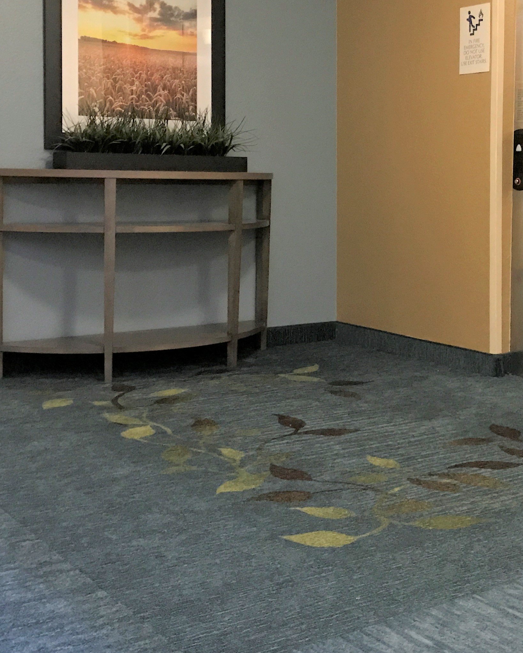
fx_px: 1045
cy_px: 237
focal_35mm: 54
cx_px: 368
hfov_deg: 27.8
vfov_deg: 34.5
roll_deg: -0.8
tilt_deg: -2.7
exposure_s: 1/5
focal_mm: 3.99
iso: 80
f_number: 1.8
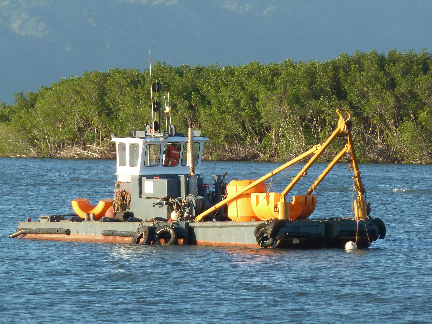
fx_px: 4979
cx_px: 216
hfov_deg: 5.0
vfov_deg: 3.7
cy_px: 162
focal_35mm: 399
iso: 160
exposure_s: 1/250
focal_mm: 49.2
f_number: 4.9
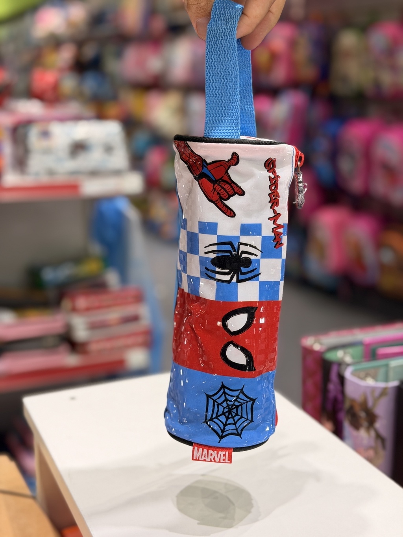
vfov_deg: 39.7
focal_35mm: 48
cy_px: 268
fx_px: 745
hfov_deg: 30.3
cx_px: 202
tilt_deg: -14.6
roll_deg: -0.6
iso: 100
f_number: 1.78
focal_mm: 6.76
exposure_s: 1/100
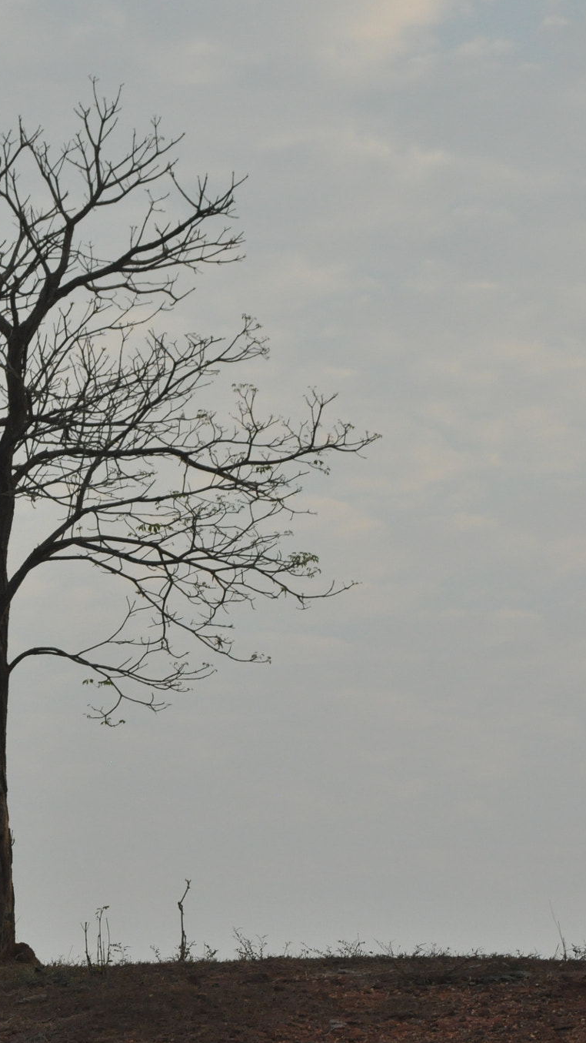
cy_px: 521
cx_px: 13
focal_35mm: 261
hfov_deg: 4.6
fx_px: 7211
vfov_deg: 8.3
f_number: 8
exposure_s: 1/1000
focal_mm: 110
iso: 800
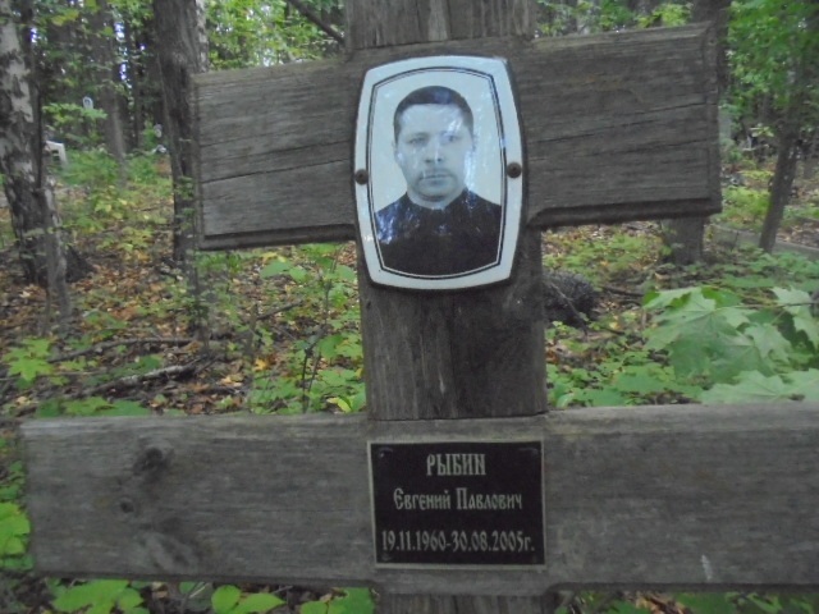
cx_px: 410
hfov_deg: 67.3
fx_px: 615
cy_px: 307
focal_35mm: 26
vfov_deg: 53.1
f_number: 3.5
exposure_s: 1/125
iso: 800
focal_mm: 4.6
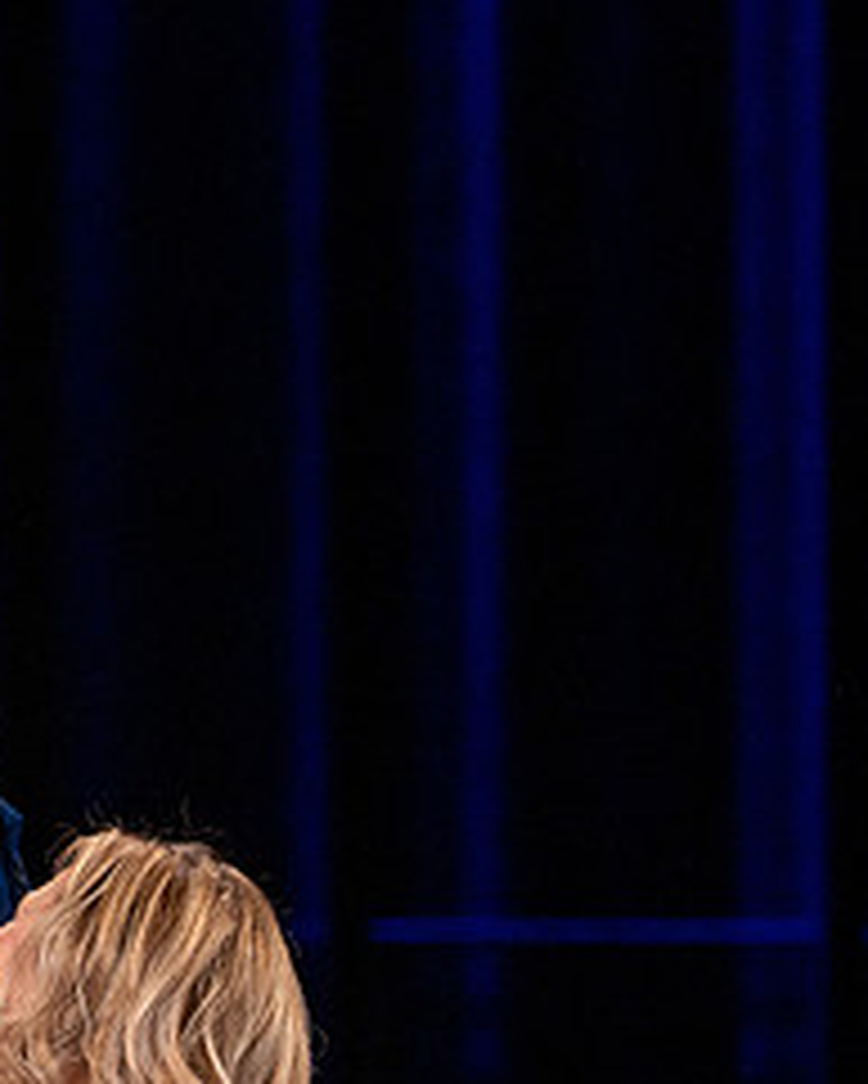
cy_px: 890
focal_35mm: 528
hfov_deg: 2.9
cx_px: -671
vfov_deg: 3.7
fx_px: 16944
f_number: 5
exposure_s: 1/160
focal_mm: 180
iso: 800
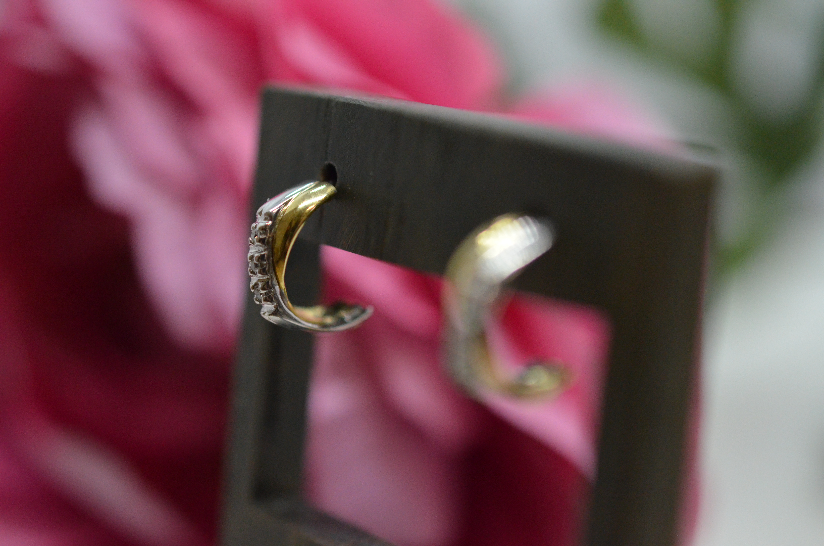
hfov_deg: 33.5
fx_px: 1370
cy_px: 273
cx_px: 412
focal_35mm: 60
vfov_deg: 22.5
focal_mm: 40
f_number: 4
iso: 3200
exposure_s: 1/2500
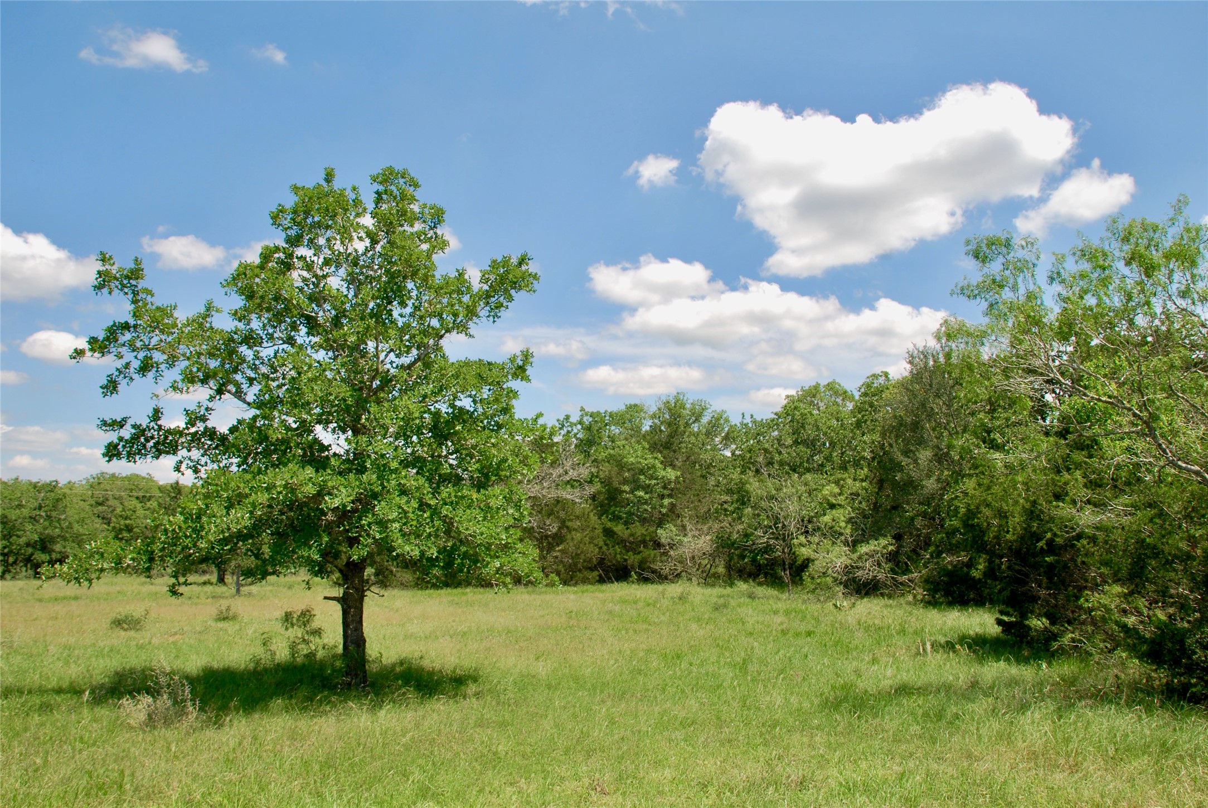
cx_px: 604
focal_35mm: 27
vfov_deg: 48.0
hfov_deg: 67.3
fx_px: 907
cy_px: 404
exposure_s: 1/200
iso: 100
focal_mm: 18
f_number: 8
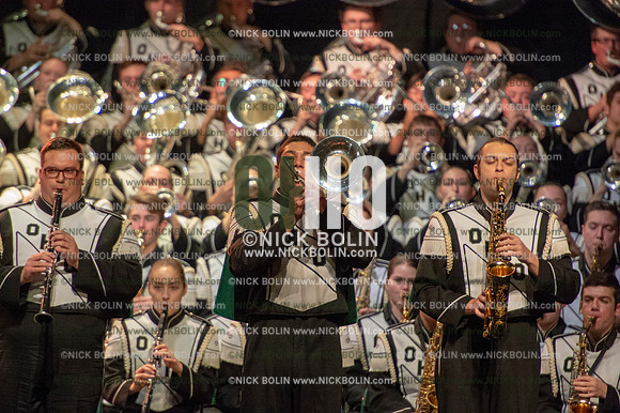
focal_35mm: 400
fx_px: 6885
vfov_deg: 3.4
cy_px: 206
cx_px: 310
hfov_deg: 5.2
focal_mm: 400
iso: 8000
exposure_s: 1/250
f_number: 5.6
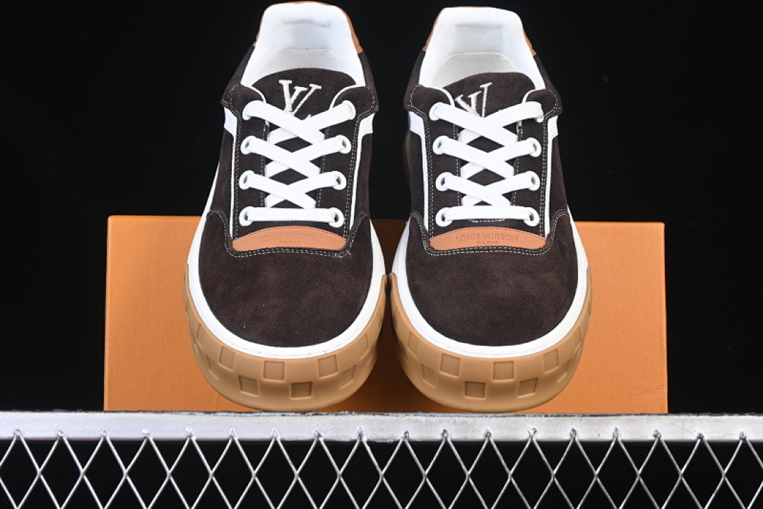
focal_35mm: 75
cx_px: 382
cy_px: 254
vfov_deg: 18.2
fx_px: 1589
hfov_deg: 27.0
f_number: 6.3
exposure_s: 1/50
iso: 160
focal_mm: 50
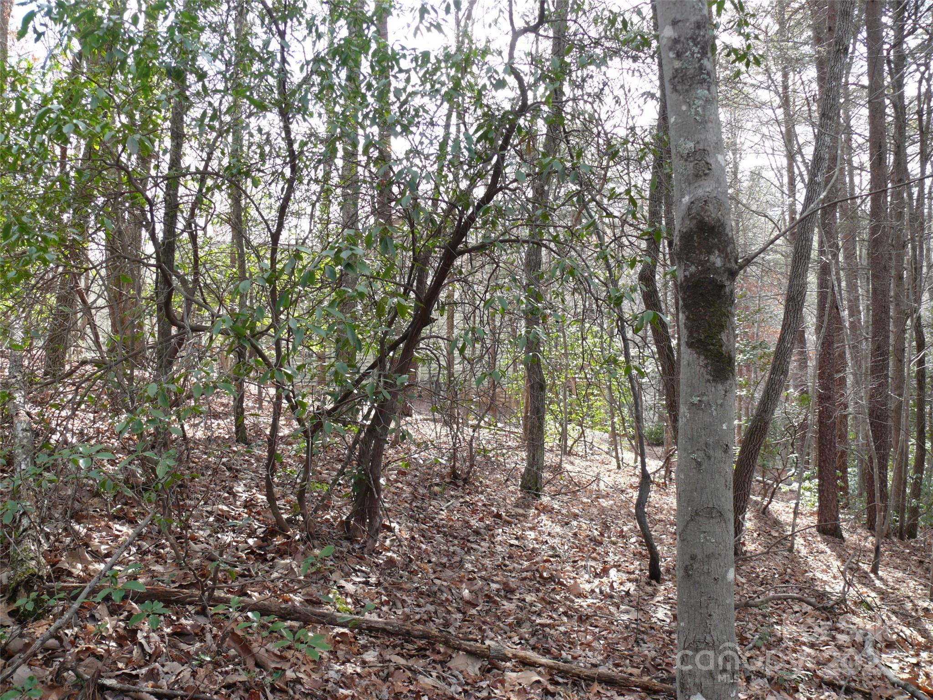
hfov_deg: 52.6
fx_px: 943
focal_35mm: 35
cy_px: 350
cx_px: 466
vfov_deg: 40.7
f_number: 3.2
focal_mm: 7.4
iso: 100
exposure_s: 1/125
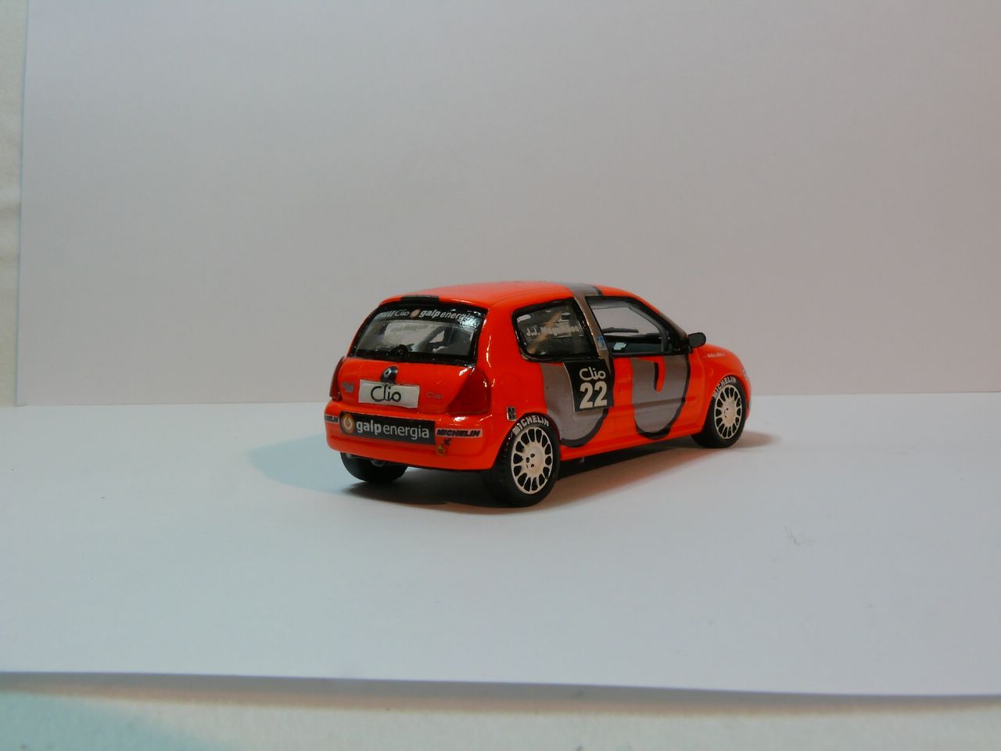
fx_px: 1157
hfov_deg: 46.8
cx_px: 500
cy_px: 376
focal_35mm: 40
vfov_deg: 36.0
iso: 100
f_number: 11
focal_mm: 8.5
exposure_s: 1/4
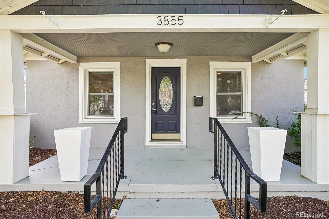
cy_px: 110
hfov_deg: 90.0
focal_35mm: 18
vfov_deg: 67.4
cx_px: 164
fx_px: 164
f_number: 8
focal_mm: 12
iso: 125
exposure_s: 1/30
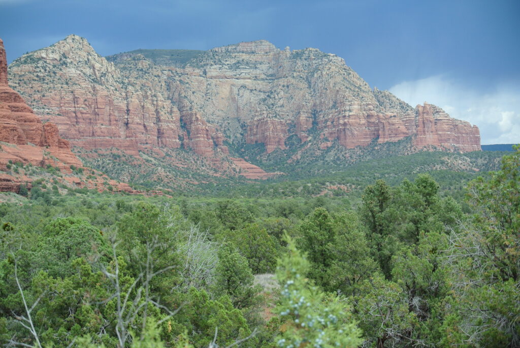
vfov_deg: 16.9
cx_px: 260
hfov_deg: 25.0
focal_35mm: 81
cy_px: 174
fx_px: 1171
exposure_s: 1/640
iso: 100
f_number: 3.8
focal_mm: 30
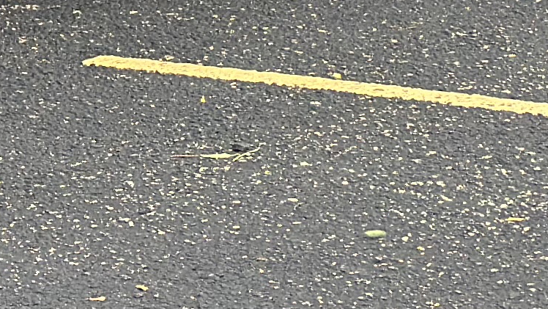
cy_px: -515
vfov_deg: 4.2
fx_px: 4098
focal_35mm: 282
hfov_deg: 7.4
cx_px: -419
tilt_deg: -2.5
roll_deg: -0.4
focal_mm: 6.86
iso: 80
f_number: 1.78
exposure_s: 1/185
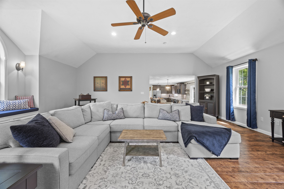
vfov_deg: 81.1
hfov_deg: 104.3
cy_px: 94
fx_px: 110
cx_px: 142
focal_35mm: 14
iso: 250
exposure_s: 2
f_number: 7.1
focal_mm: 14
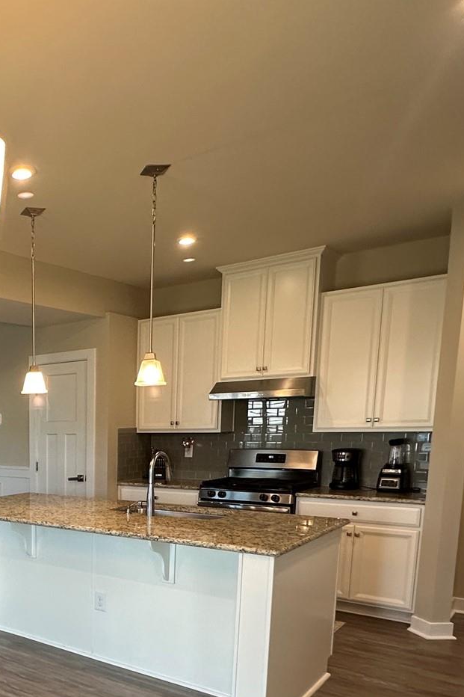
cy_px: 525
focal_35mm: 32
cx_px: -17
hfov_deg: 36.3
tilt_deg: -9.1
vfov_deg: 55.8
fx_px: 619
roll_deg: +1.5
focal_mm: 2.22
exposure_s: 1/120
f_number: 2.2
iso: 200
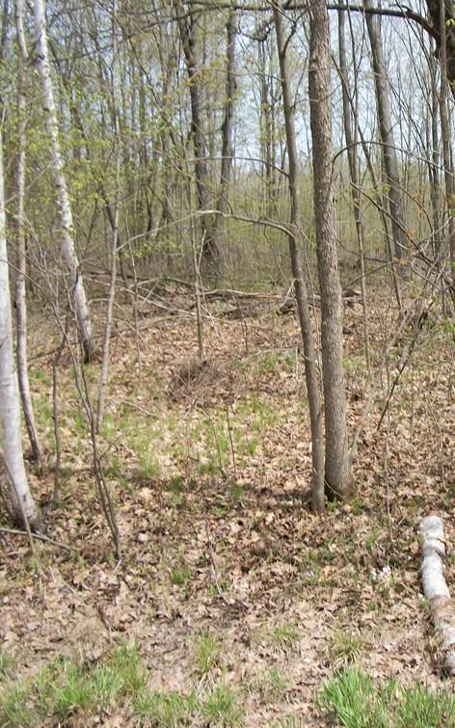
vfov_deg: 43.5
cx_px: 440
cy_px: 364
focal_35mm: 46
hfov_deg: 26.7
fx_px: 912
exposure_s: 1/100
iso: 80
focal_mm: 5.7
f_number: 8.8
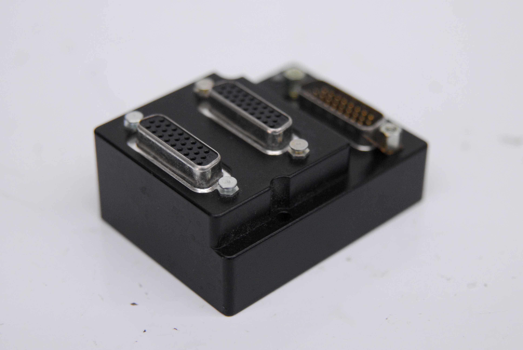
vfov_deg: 13.1
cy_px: 175
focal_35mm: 105
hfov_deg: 19.4
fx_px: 1527
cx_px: 262
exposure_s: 1/160
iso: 800
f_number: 4
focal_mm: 70
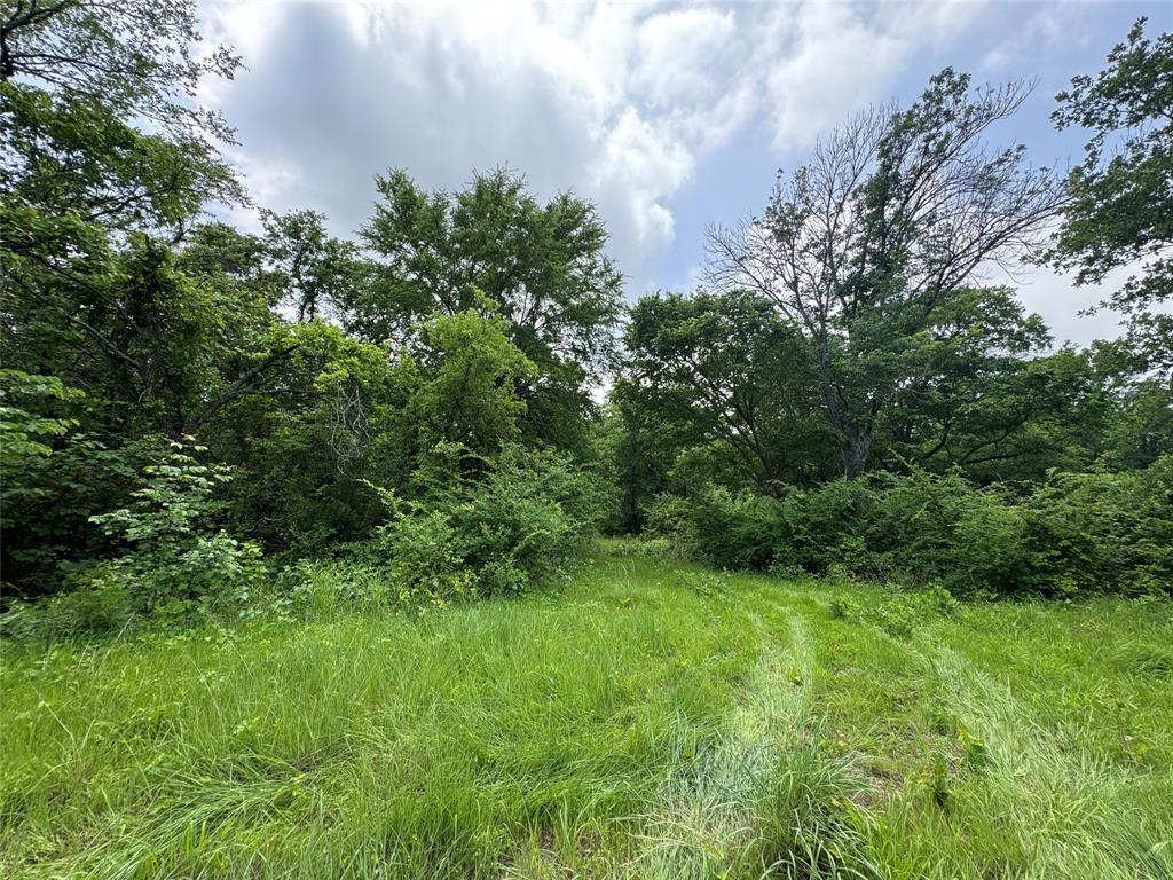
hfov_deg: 102.1
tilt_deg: +8.1
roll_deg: +0.8
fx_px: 474
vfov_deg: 85.7
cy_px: 440
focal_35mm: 14
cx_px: 586
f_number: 2.2
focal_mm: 2.22
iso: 40
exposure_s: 1/405
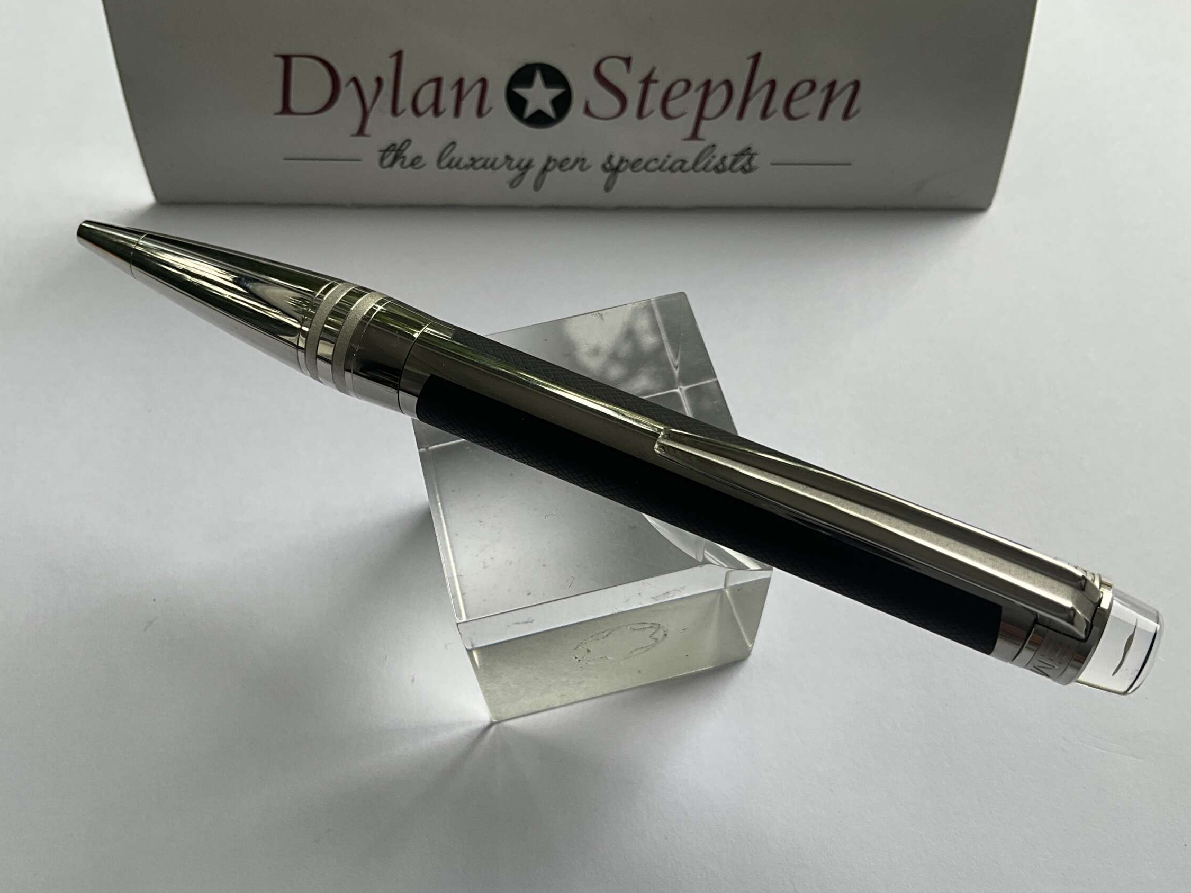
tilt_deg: -63.3
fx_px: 1135
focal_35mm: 33
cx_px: 590
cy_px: 504
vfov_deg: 42.9
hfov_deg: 55.4
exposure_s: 1/122
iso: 25
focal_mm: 3
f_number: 1.8
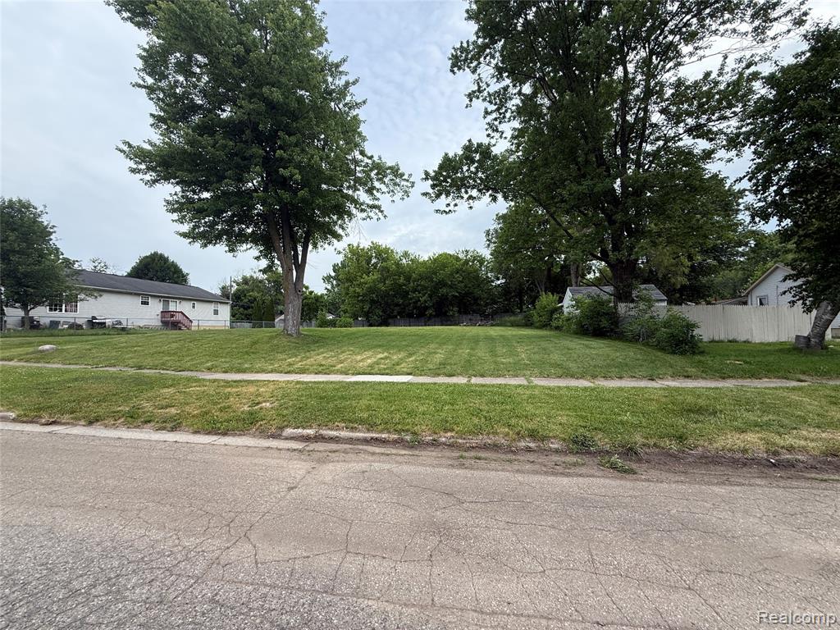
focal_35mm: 14
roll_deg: +0.8
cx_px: 420
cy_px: 315
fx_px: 340
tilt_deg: +2.1
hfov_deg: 102.1
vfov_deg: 85.7
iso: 64
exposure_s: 1/535
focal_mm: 2.22
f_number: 2.2
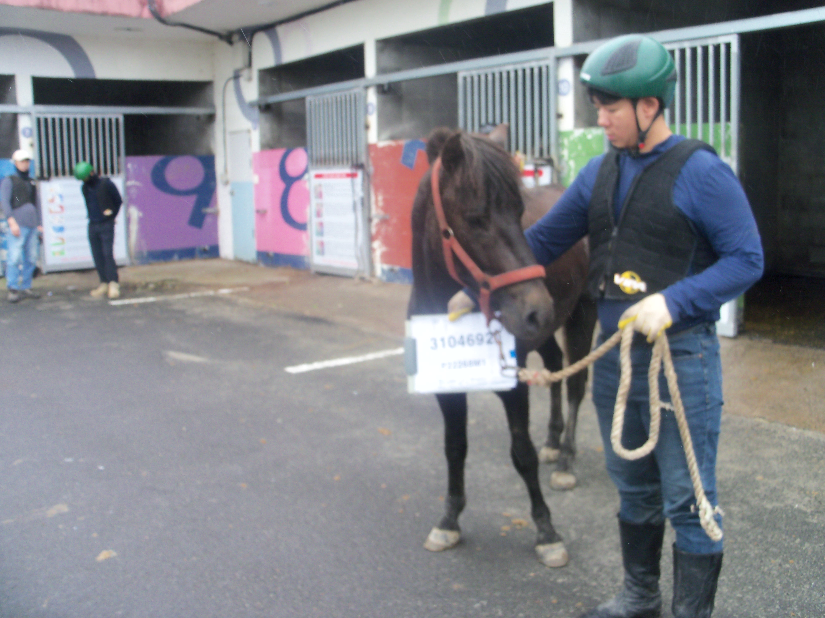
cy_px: 309
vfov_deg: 40.7
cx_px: 412
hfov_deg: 52.6
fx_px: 834
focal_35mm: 35
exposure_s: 1/160
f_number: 3
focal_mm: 6.3
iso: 80
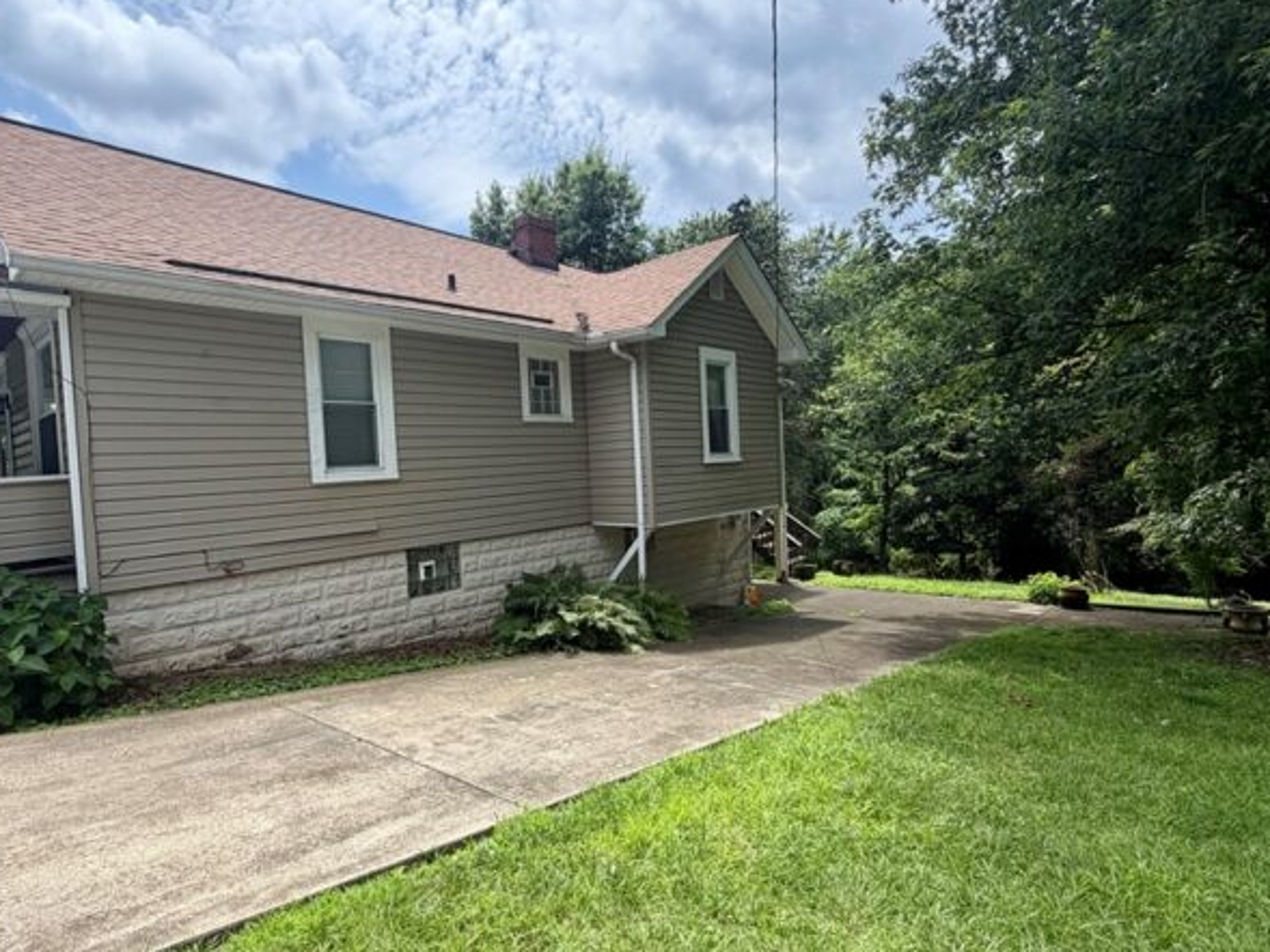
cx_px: 526
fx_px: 697
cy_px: 495
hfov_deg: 83.9
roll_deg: +2.9
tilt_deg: -1.5
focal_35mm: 19
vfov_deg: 68.7
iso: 32
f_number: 2.2
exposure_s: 1/770
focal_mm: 2.22
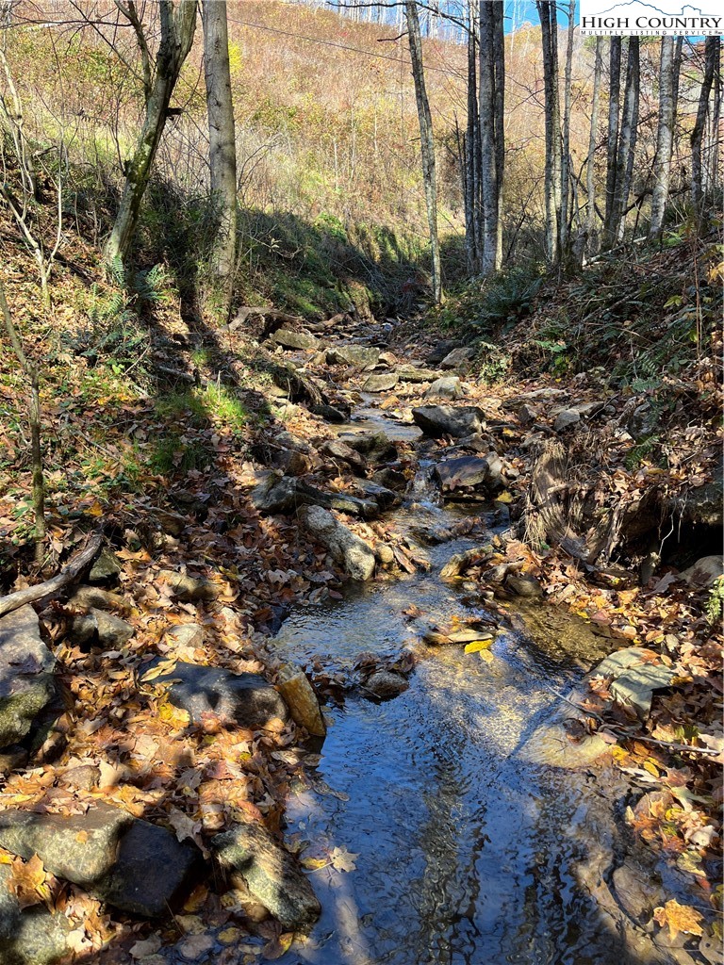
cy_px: 482
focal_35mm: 26
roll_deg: -0.9
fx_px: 725
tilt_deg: -12.9
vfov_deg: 67.3
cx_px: 362
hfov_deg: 53.1
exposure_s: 1/250
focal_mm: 5.1
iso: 40
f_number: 1.6
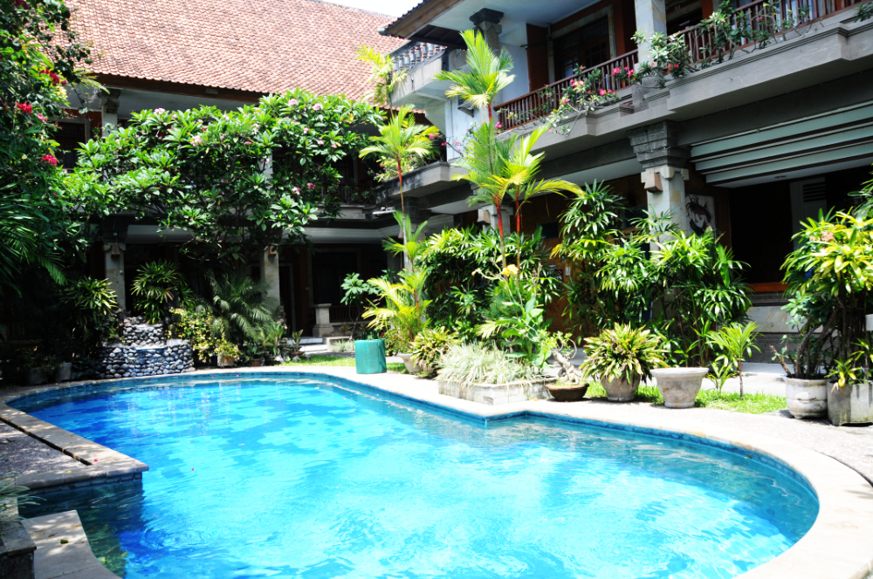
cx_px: 436
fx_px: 654
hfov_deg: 67.4
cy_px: 290
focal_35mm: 27
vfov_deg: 47.8
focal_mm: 18
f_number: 7.1
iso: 320
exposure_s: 1/400
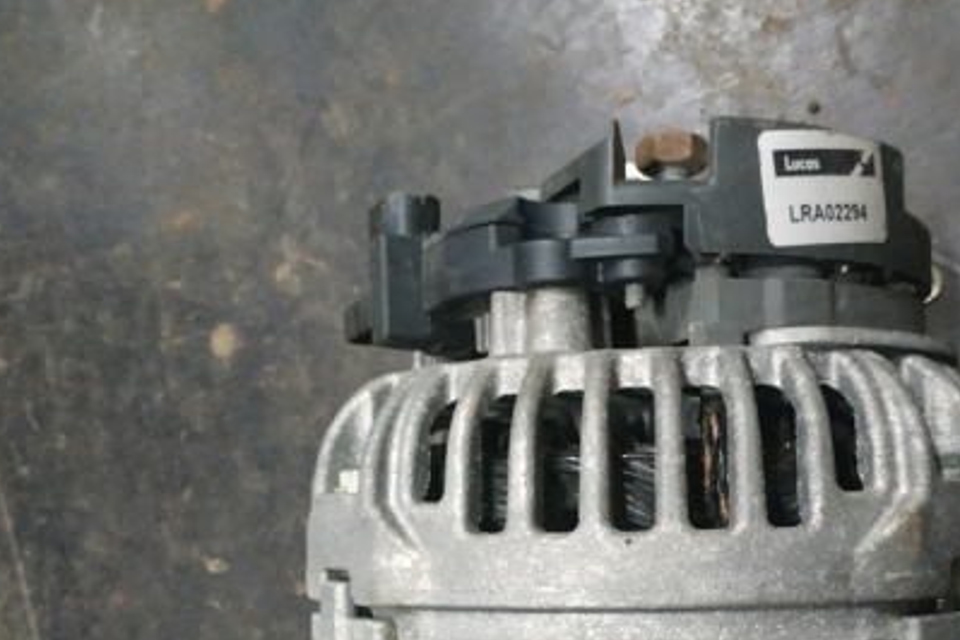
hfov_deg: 48.2
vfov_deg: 32.3
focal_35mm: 40
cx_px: 565
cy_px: 532
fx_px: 1067
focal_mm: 3.94
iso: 2000
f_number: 1.9
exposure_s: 1/17
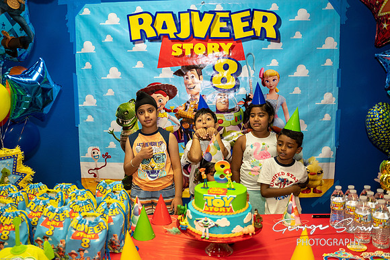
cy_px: 130
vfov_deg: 46.4
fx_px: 303
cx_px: 195
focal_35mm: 28
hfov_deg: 65.5
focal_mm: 28
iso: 2000
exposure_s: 1/200
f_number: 2.8
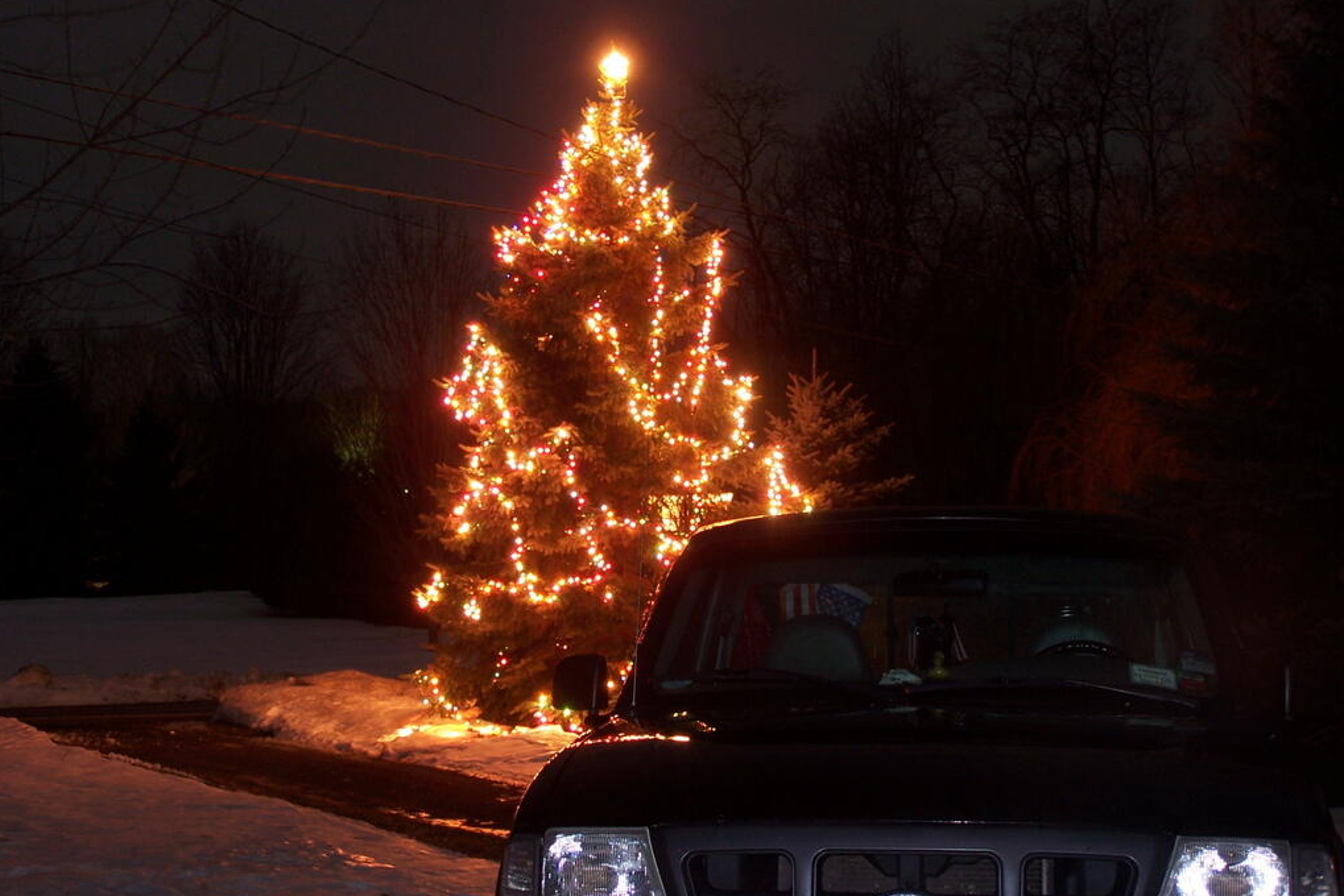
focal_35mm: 70
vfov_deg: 19.5
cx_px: 670
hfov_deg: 28.8
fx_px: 2614
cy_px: 436
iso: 80
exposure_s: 16
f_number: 3.2
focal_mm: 11.1
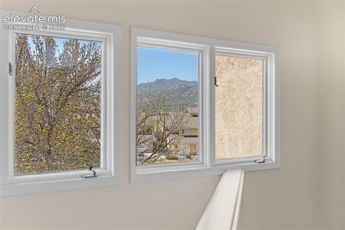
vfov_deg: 33.4
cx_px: 172
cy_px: 115
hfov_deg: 48.5
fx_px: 383
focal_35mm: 40
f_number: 2.8
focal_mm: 40
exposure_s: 1/60
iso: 100
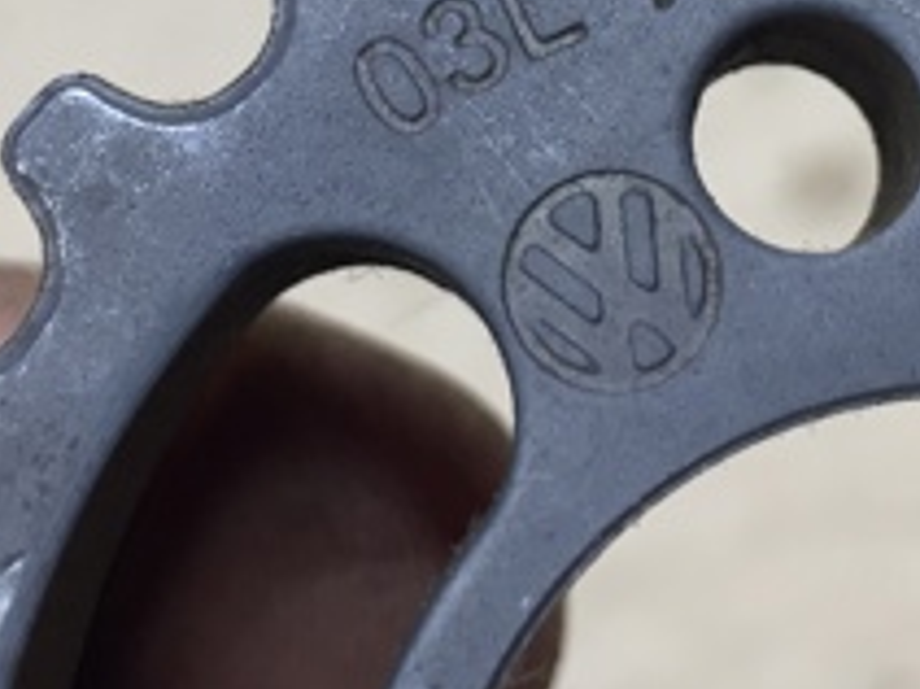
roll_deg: +29.2
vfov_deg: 16.0
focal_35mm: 88
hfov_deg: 22.3
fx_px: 2337
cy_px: -166
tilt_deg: -39.6
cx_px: 484
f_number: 2.2
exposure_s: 1/33
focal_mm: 4.15
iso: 80
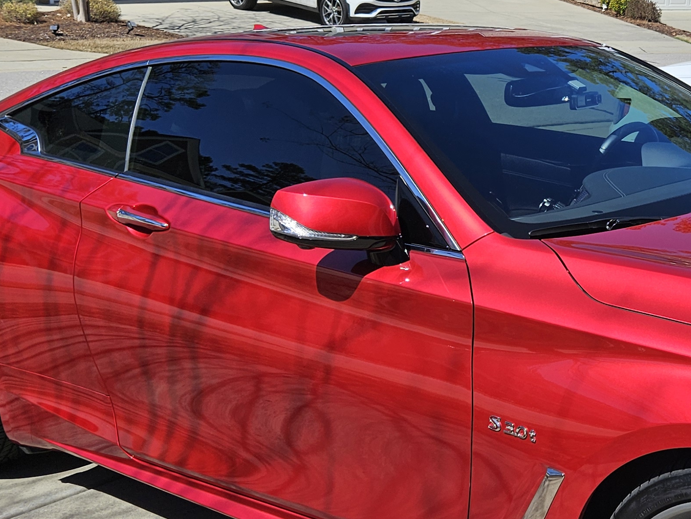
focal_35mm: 58
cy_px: 247
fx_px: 1158
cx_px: 602
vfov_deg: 25.2
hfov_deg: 31.9
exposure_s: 1/2890
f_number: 1.8
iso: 25
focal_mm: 5.4
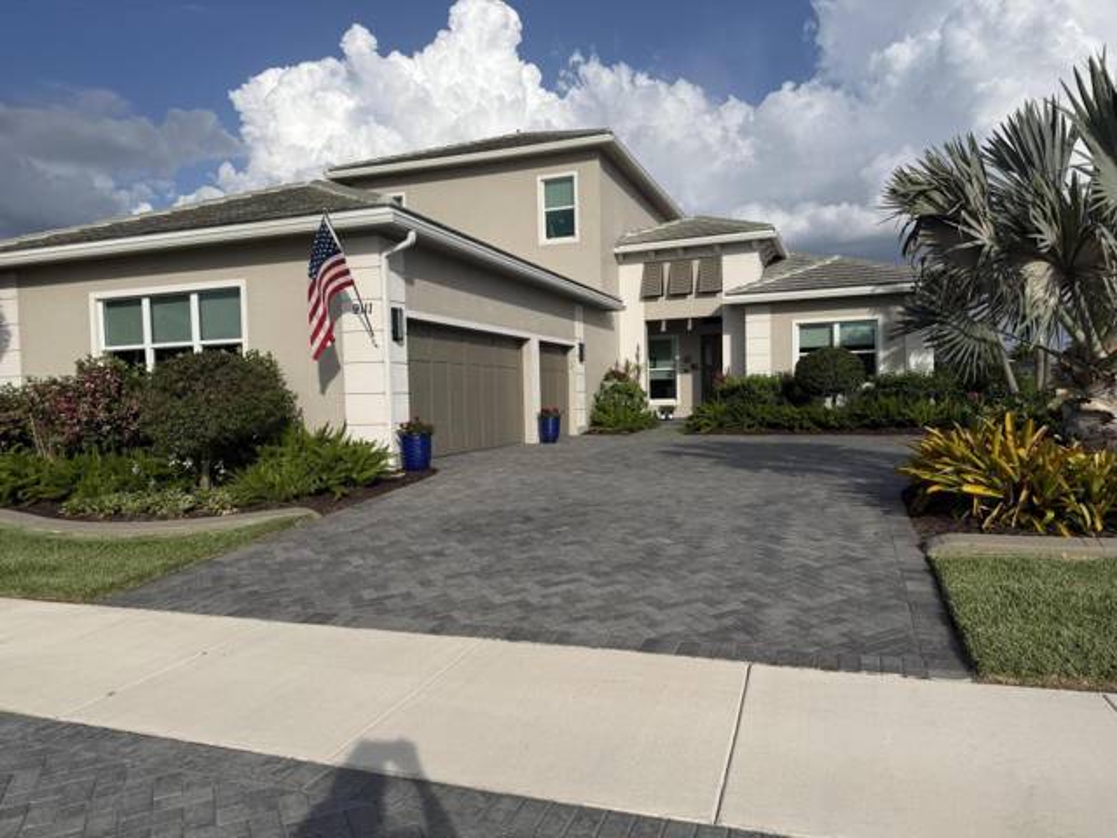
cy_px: 419
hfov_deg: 71.6
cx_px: 558
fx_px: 774
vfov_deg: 56.8
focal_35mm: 24
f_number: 1.78
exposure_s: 1/6711
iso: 80
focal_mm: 6.76
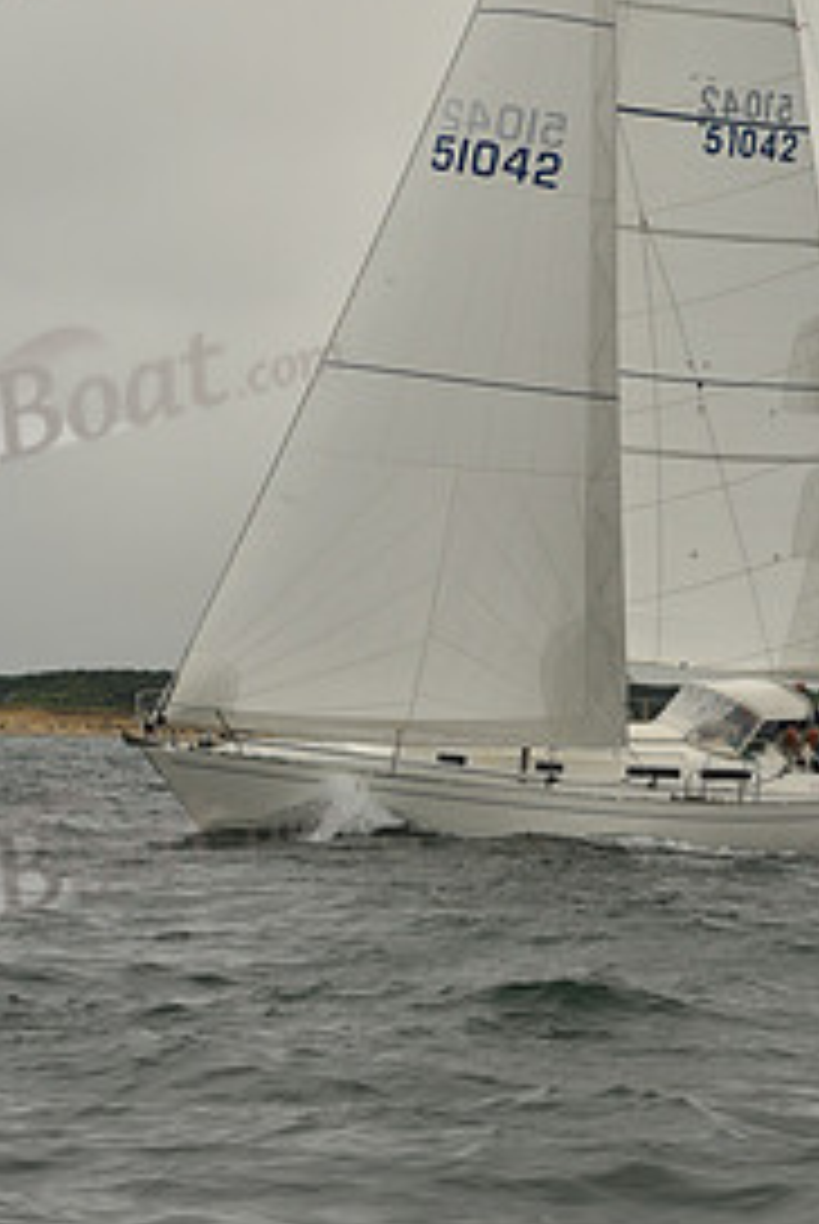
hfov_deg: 7.0
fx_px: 6671
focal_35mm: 196
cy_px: 126
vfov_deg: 10.4
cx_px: 578
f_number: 8
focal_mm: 92
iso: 320
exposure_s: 1/800
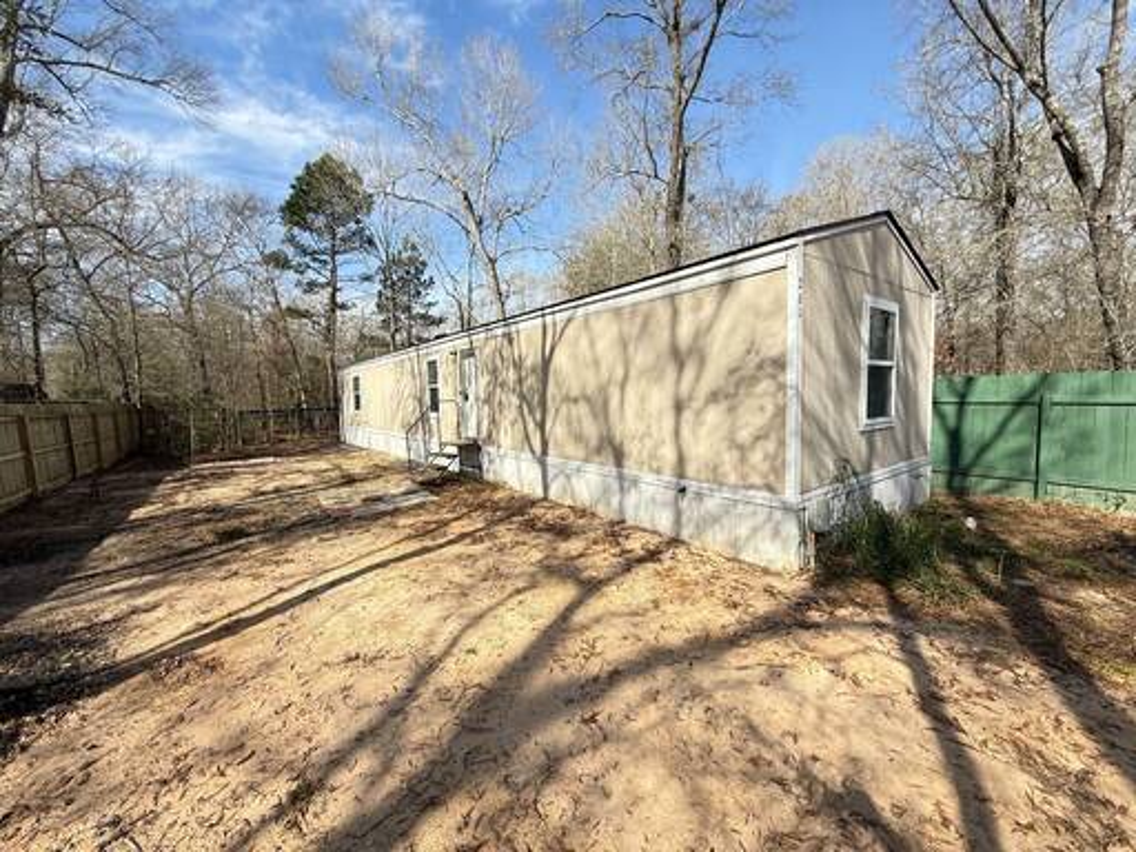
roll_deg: +3.0
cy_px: 426
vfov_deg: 85.7
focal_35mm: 14
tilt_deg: +2.6
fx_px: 459
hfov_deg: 102.1
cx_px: 568
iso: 50
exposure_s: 1/1105
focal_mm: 2.22
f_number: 2.2
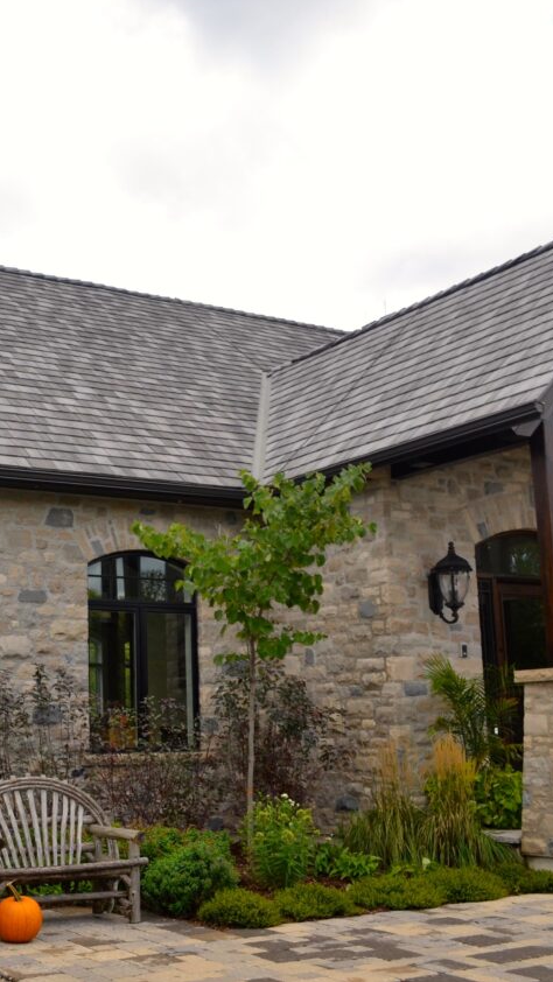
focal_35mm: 43
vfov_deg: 47.3
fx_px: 1120
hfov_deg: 27.1
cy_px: 486
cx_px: 92
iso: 100
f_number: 5.6
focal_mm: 18
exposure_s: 1/200
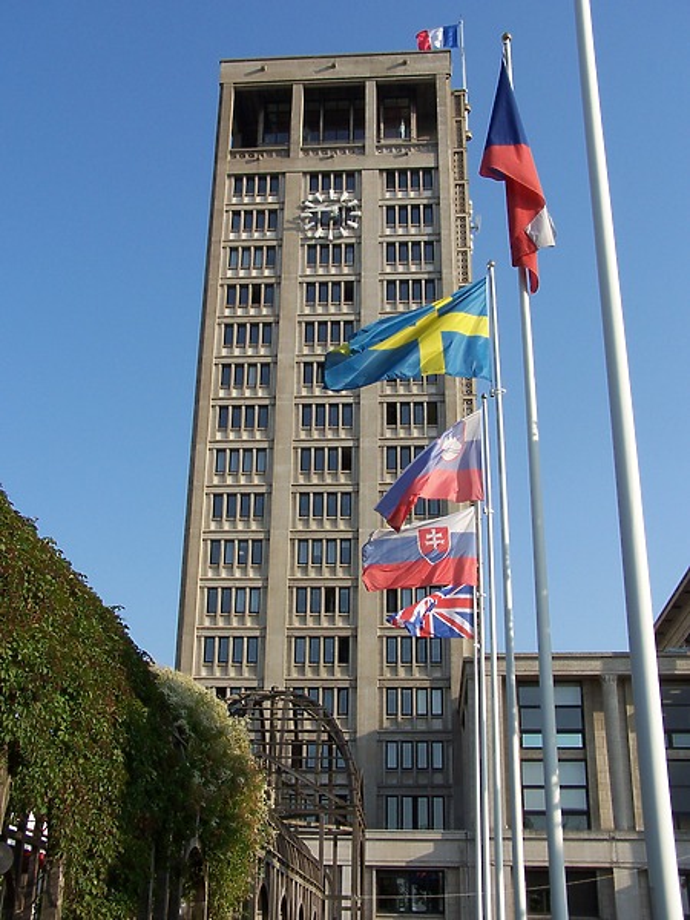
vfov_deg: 43.9
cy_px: 460
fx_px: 1143
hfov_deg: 33.6
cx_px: 345
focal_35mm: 43
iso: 80
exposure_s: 1/500
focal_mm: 7.1
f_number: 4
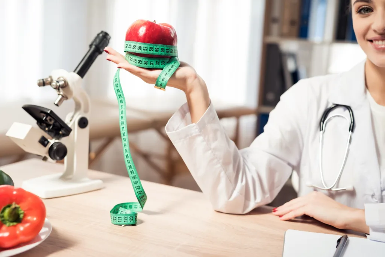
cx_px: 192
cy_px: 128
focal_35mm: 50
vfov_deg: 27.0
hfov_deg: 39.6
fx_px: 535
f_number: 2.8
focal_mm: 50
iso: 100
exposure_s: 1/400
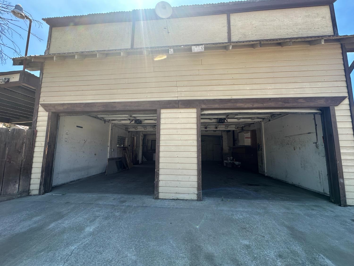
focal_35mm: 14
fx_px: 143
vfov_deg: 85.7
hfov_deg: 102.1
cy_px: 133
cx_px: 177
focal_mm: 2.22
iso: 40
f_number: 2.2
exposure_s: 1/373
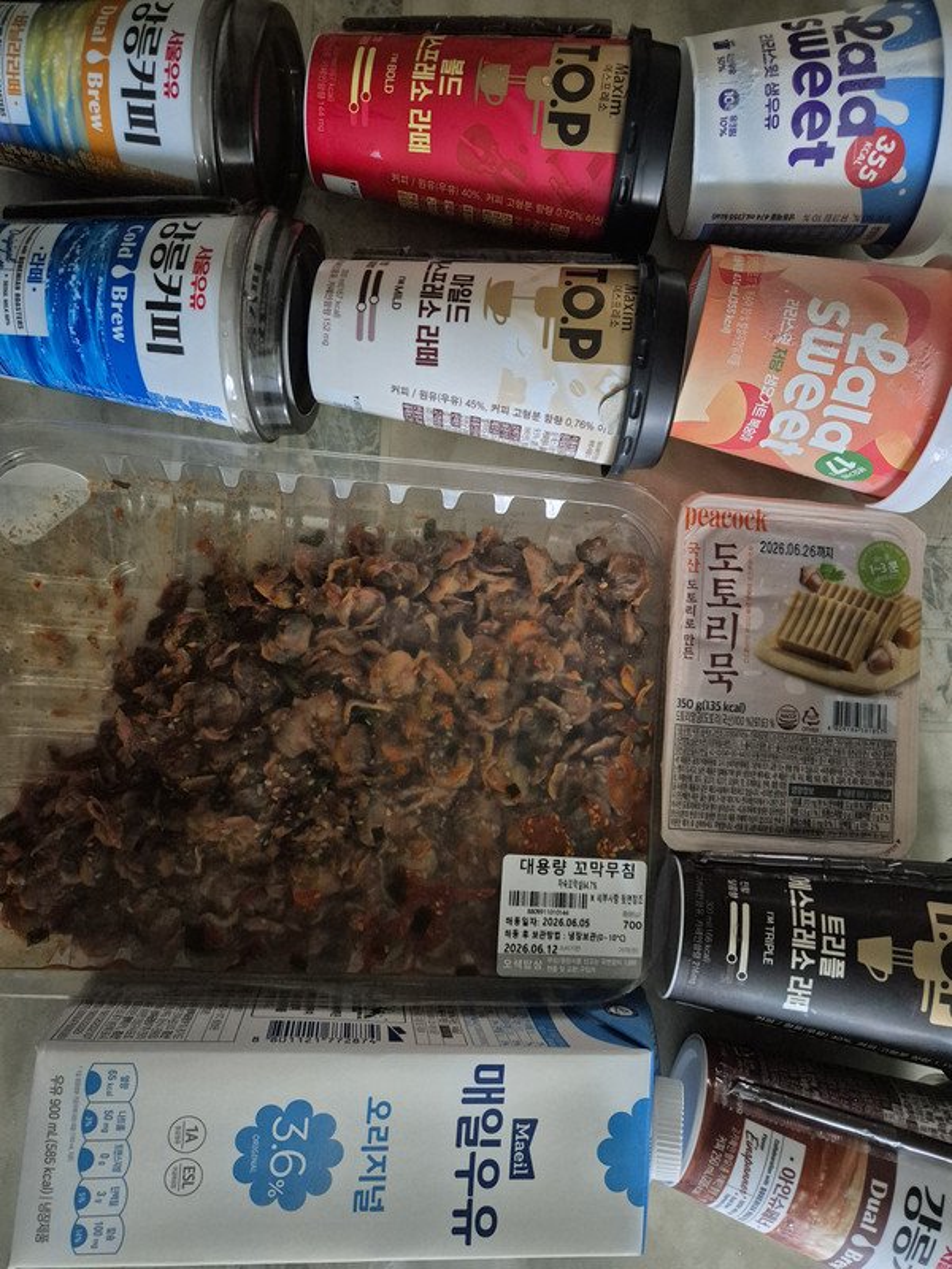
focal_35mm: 23
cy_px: 634
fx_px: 843
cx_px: 476
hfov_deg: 58.9
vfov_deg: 73.9
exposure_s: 1/60.2
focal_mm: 5.4
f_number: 1.8
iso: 1600
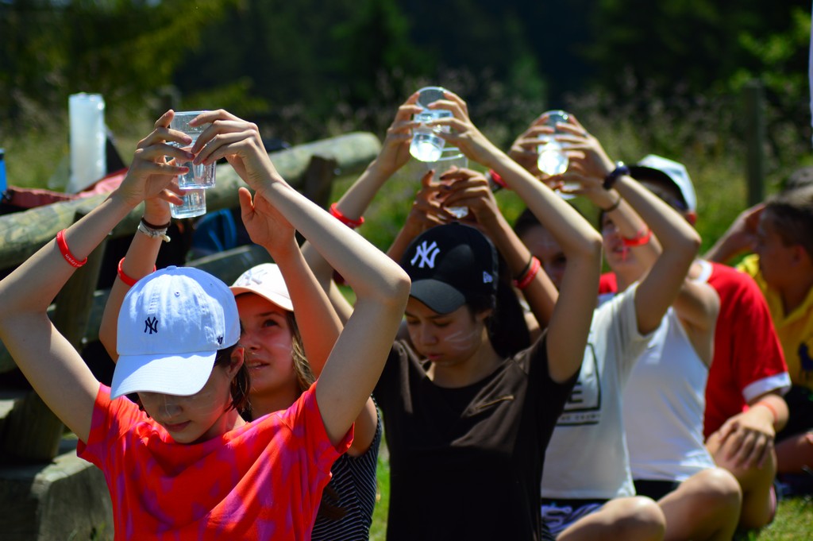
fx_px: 3385
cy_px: 270
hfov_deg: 13.7
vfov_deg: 9.1
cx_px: 406
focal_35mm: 150
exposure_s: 1/1000
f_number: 4
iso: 100
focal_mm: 100
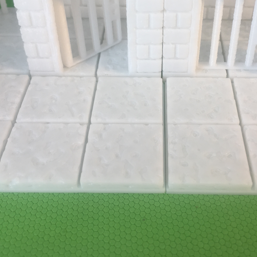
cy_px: 80
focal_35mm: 48
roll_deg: -2.3
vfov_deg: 34.9
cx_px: 154
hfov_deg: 35.2
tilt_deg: -37.2
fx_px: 403
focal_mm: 4.15
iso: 25
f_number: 2.2
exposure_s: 1/100
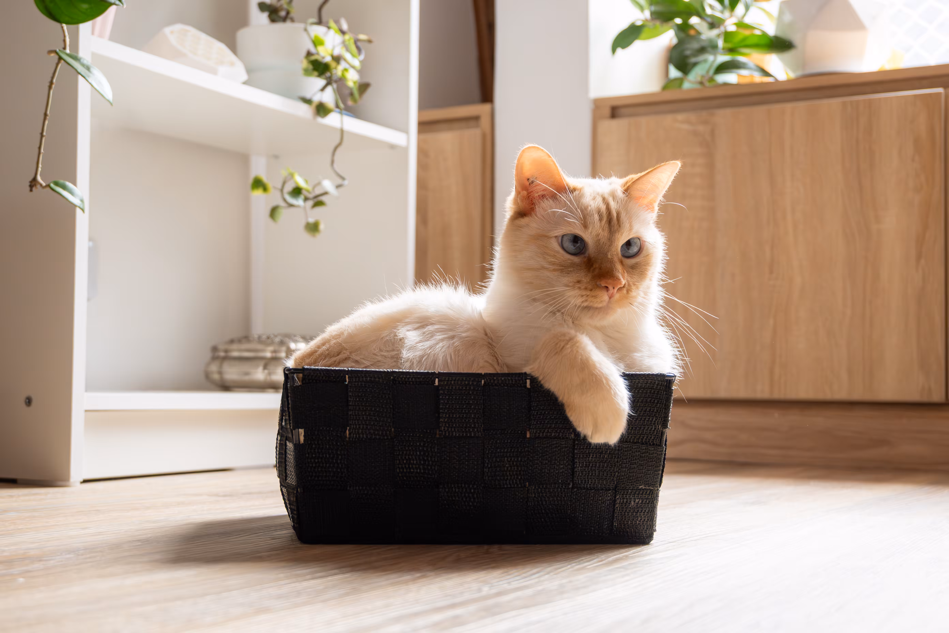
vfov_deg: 28.5
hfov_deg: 41.7
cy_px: 316
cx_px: 474
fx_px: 1245
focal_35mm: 47
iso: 1800
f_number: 5
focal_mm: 31.5
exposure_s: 1/100
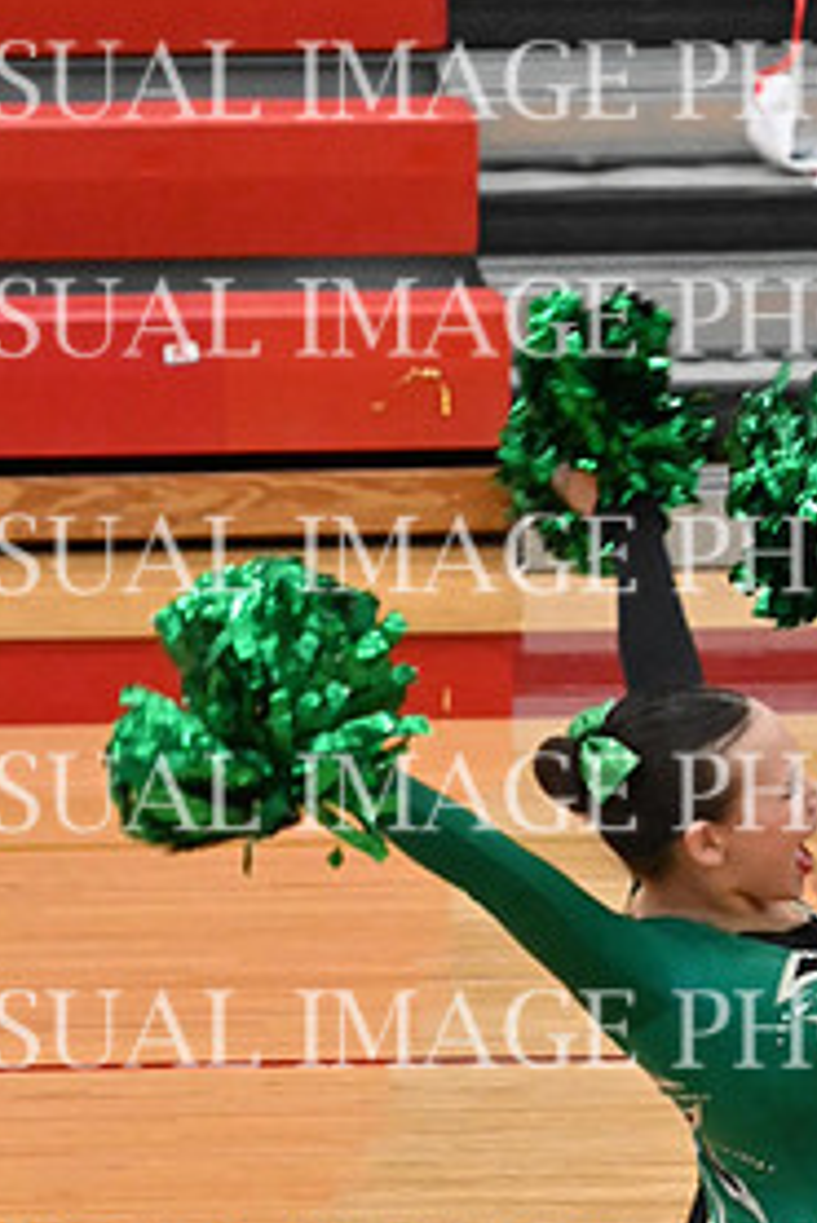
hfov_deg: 2.9
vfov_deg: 4.4
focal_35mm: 471
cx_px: 643
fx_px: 16012
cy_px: 1148
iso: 8000
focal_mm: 150
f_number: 4
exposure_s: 1/400
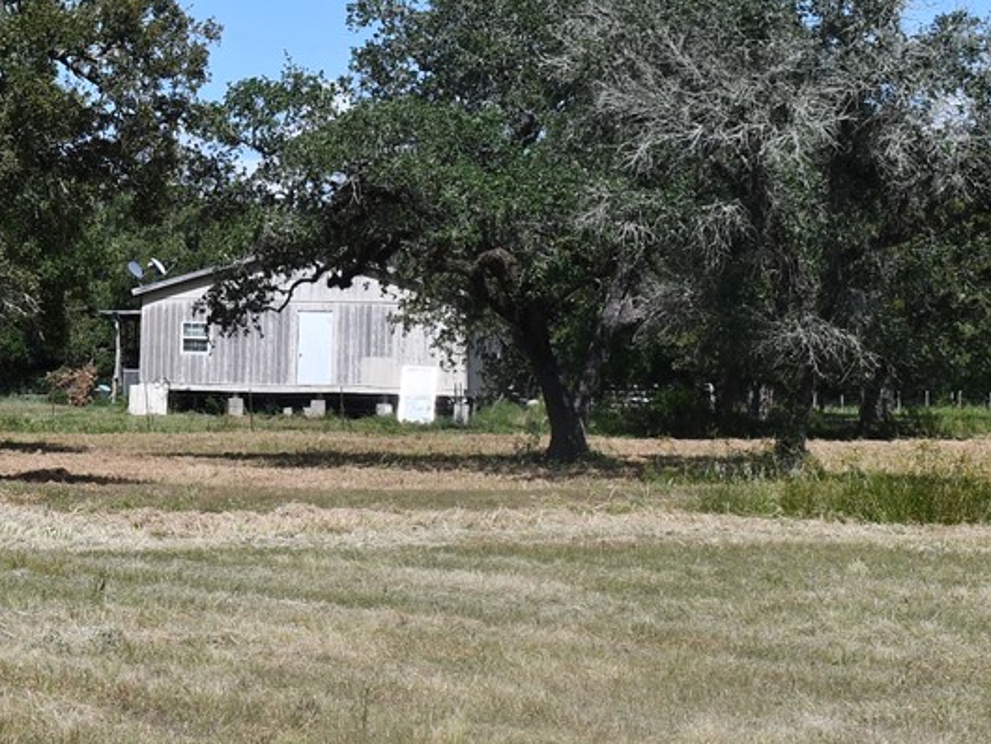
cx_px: 301
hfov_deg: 16.1
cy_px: 214
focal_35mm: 122
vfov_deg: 12.1
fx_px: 3494
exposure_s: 1/320
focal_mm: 31
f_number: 9
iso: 100
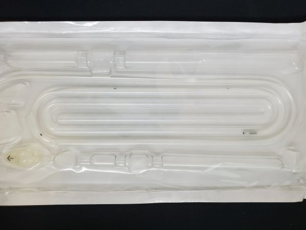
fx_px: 230
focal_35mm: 26
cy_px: 115
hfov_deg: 67.3
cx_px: 153
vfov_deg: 53.1
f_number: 2.4
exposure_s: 1/60
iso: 250
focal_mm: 4.3
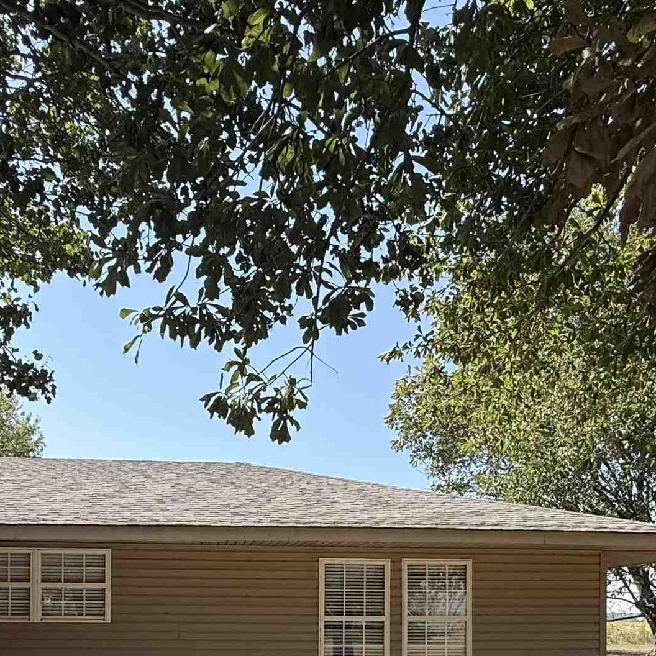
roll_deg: +0.5
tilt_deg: +0.2
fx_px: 772
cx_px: 291
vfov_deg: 41.6
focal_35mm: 36
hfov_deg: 46.0
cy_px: 616
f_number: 2.2
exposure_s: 1/1167
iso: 50
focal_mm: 2.22
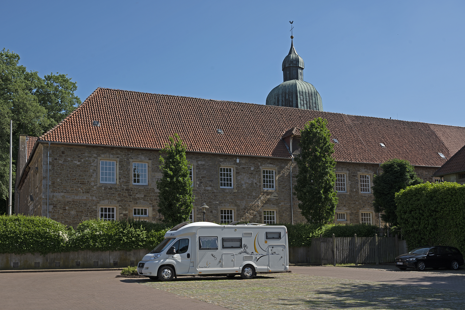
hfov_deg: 47.4
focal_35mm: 41
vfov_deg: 32.6
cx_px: 232
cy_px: 155
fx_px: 529
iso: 80
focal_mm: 41
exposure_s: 1/200
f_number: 9
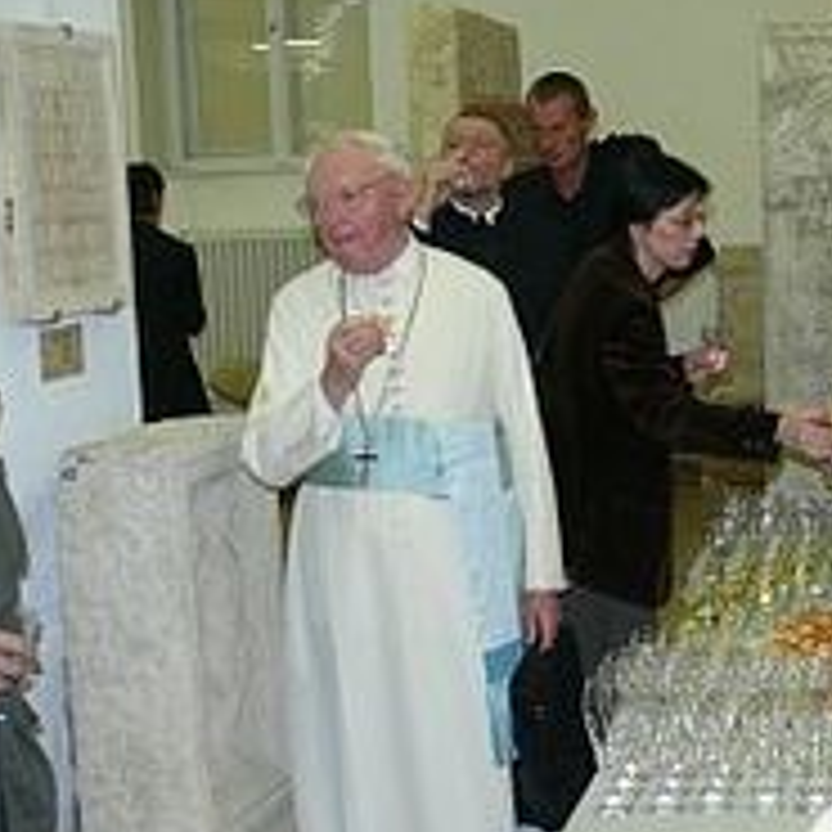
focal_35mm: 67
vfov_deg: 25.7
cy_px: 468
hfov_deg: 24.3
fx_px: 1822
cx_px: 881
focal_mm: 7.4
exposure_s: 1/30
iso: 100
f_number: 2.8
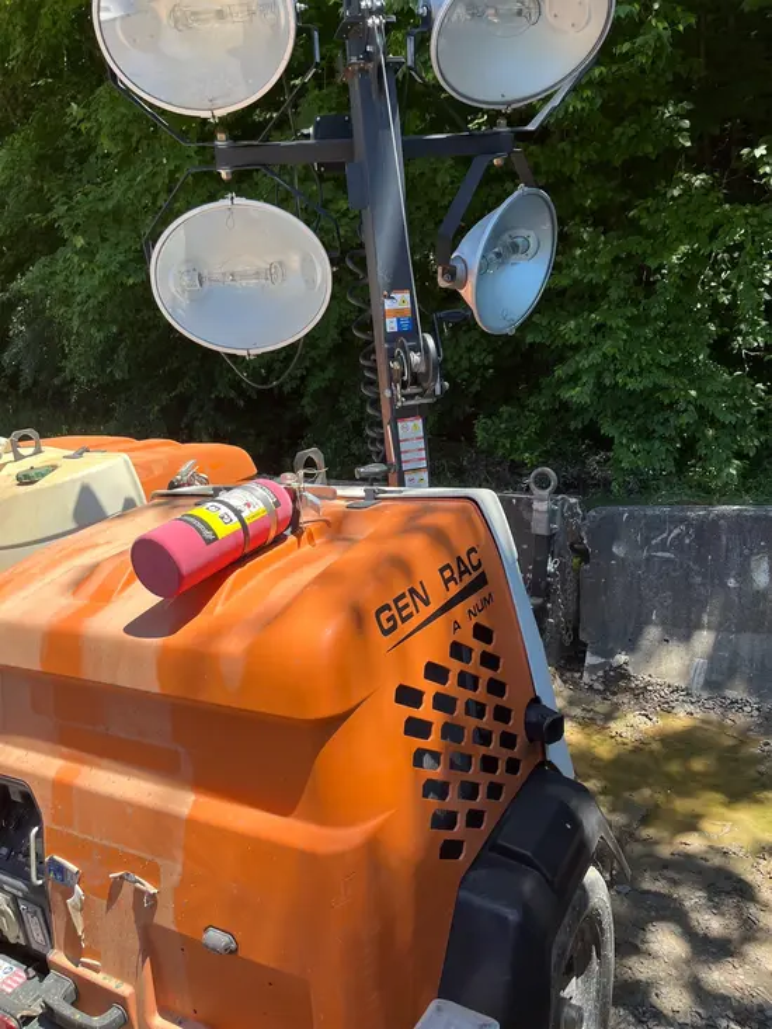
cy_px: 514
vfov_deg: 67.3
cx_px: 386
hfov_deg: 53.1
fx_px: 773
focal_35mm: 26
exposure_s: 1/983
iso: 50
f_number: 1.6
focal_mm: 5.1
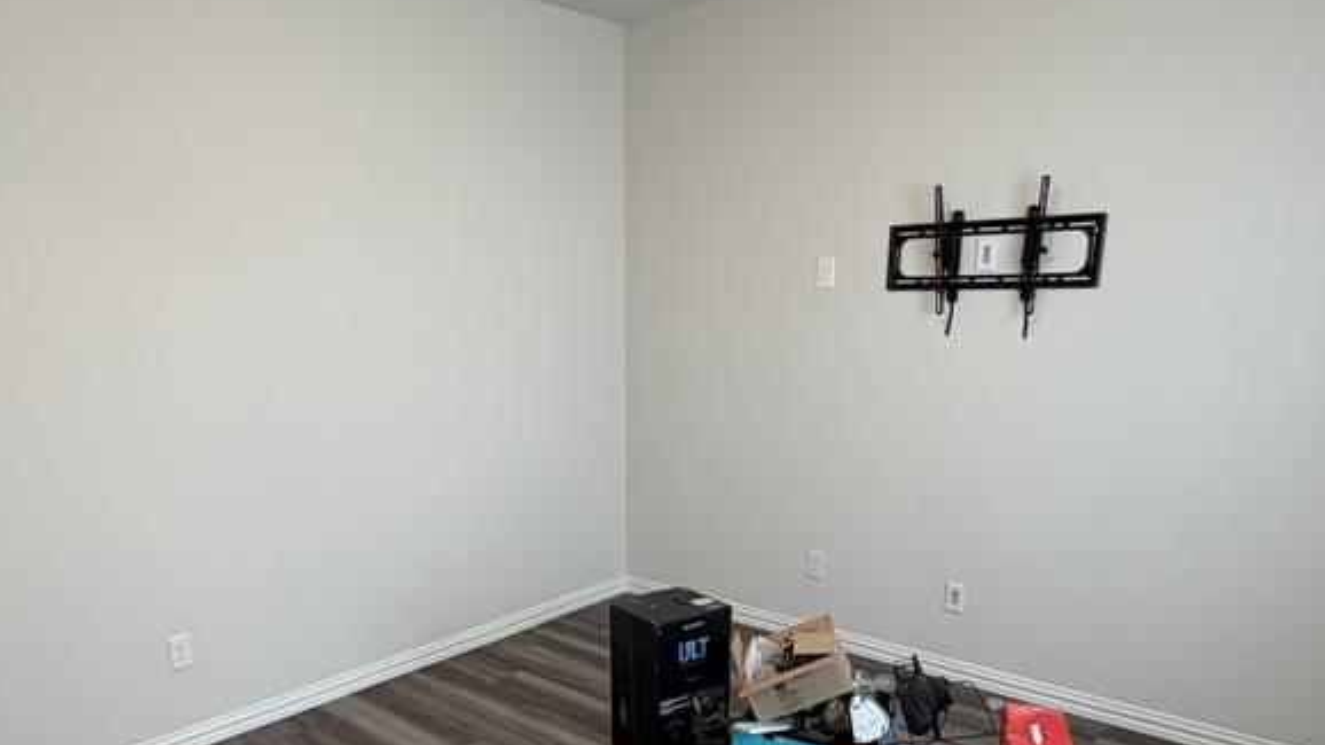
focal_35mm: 27
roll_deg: +1.7
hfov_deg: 69.6
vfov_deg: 41.7
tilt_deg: -16.1
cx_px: 578
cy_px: 550
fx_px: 949
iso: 160
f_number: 2.2
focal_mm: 2.22
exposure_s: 1/60
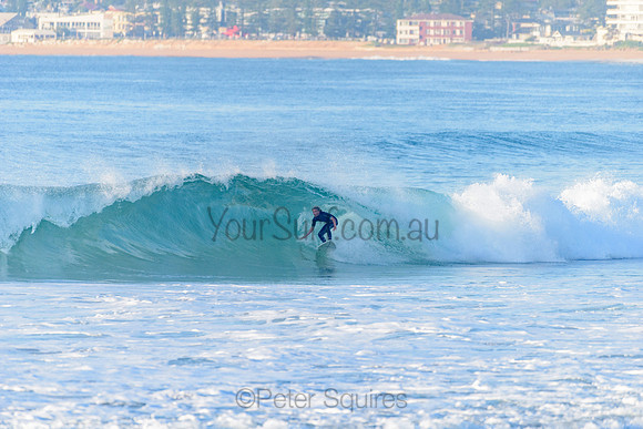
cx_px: 322
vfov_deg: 2.8
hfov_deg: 4.1
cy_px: 214
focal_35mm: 500
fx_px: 8932
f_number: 5.6
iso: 450
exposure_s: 1/2000
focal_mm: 500
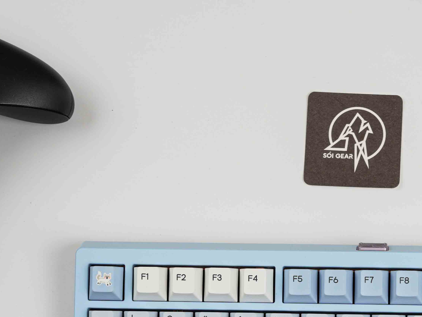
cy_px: 377
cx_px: 376
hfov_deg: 14.5
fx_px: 1644
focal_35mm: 135
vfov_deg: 10.8
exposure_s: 1/80
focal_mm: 44.6
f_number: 6.3
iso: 125
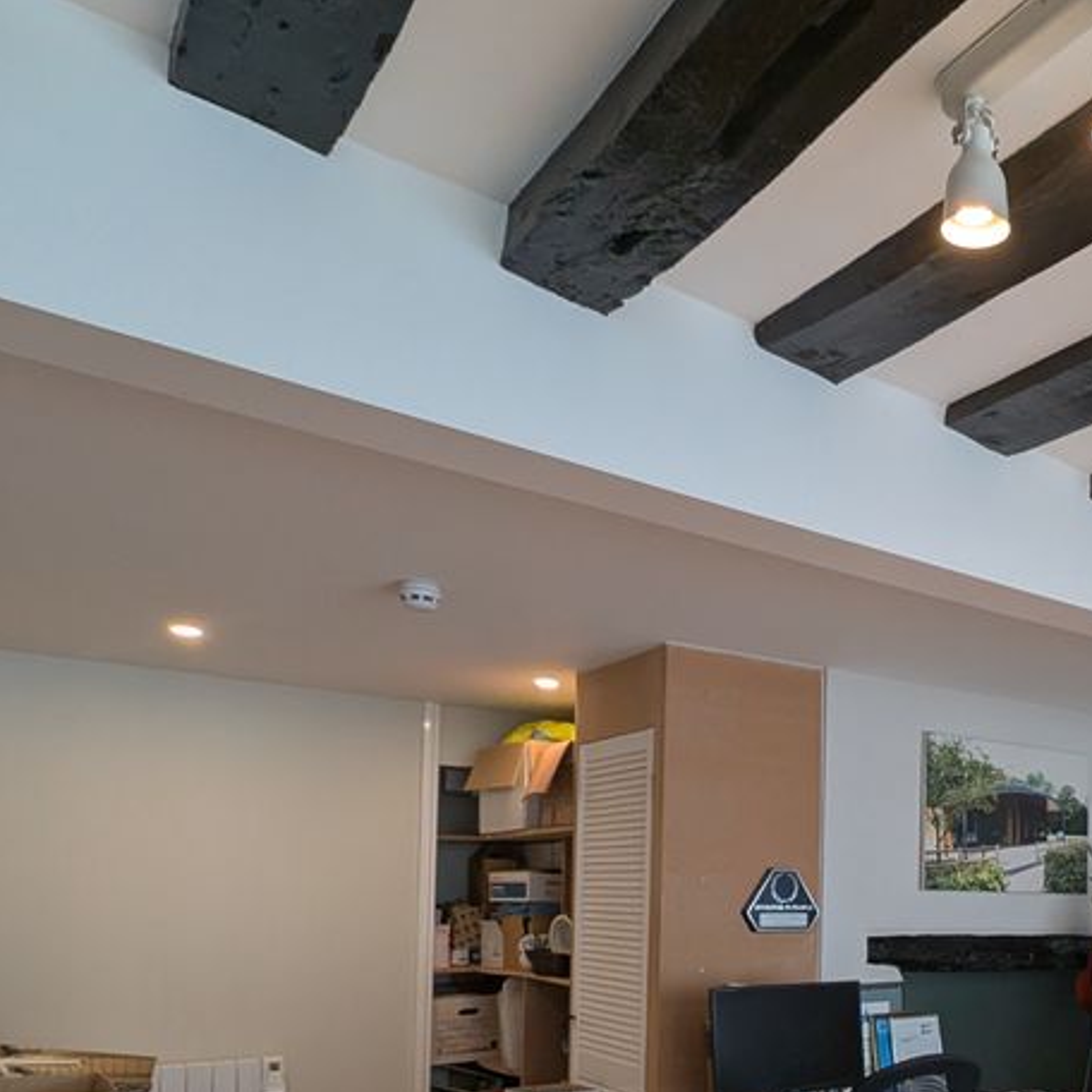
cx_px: 941
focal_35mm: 28
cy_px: 878
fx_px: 999
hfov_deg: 51.9
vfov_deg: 53.4
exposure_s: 1/50
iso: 120
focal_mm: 1.95
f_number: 2.2
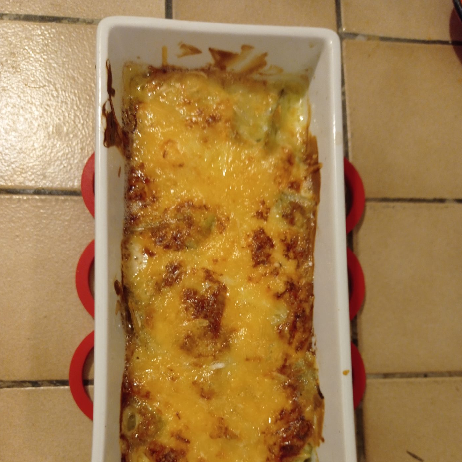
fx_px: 513
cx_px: 235
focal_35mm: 34
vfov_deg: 47.6
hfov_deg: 48.4
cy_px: 312
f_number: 1.79
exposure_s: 1/25
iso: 397
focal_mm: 4.74
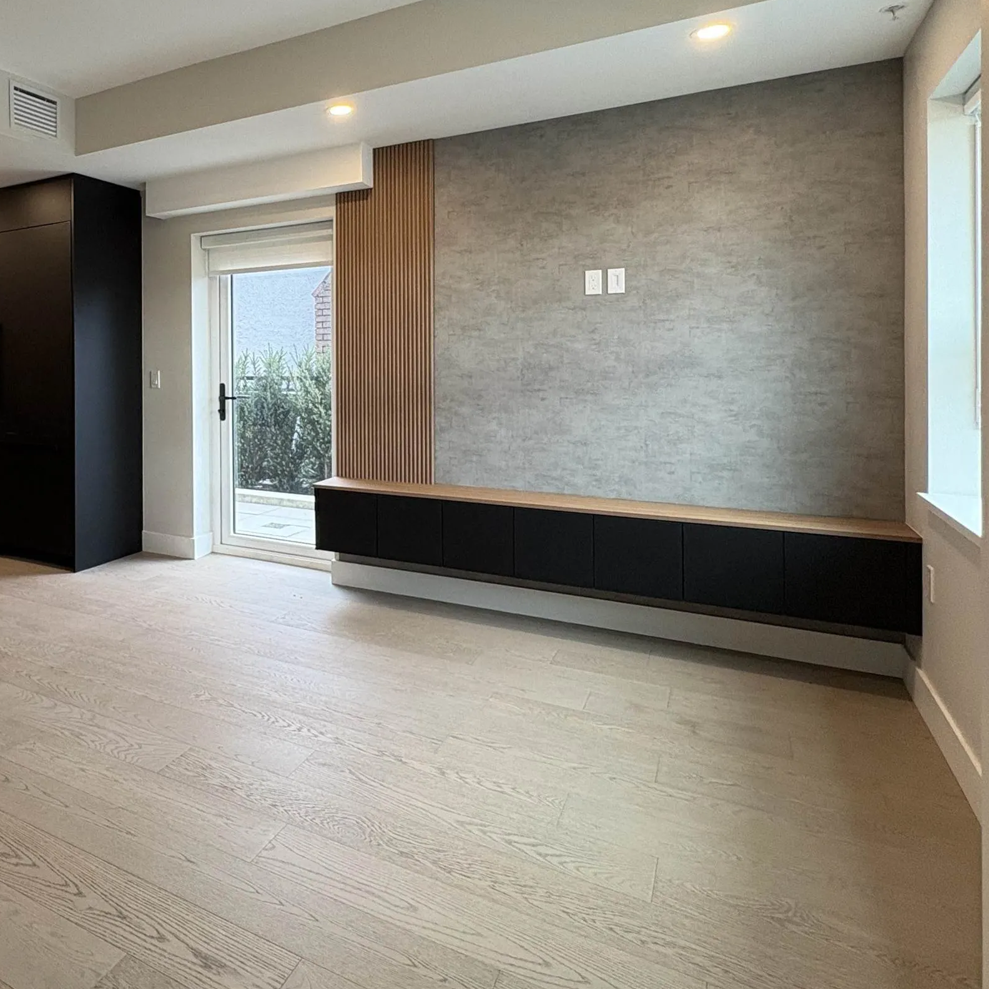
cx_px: 214
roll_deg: +0.5
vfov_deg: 64.0
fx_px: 776
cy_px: 365
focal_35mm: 24
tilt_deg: +0.4
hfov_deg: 60.4
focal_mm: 2.22
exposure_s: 1/120
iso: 200
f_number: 2.2
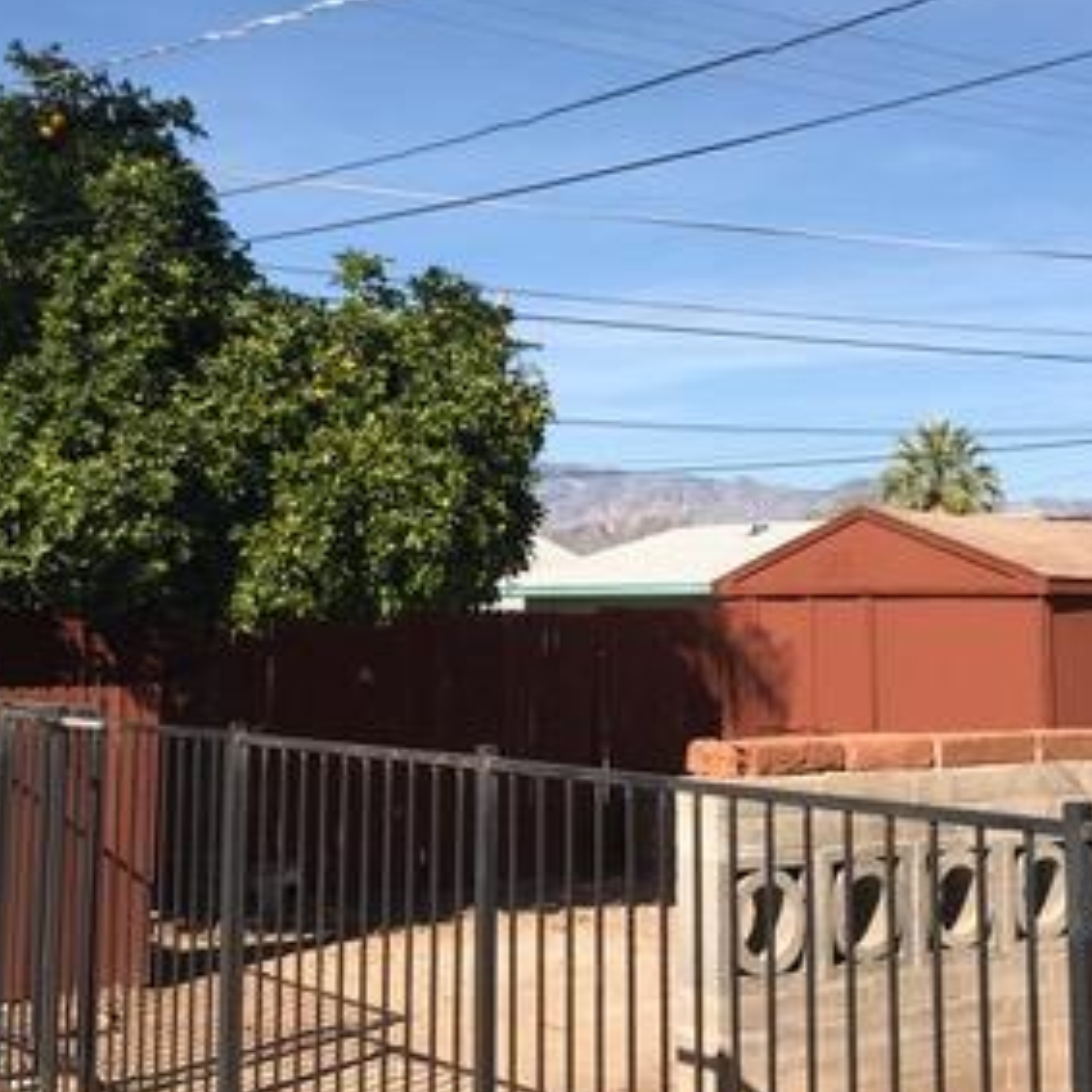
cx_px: 621
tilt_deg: +6.5
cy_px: 347
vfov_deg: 30.3
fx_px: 1999
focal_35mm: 56
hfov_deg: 30.5
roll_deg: +0.2
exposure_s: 1/2994
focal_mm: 3.99
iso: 20
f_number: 1.8
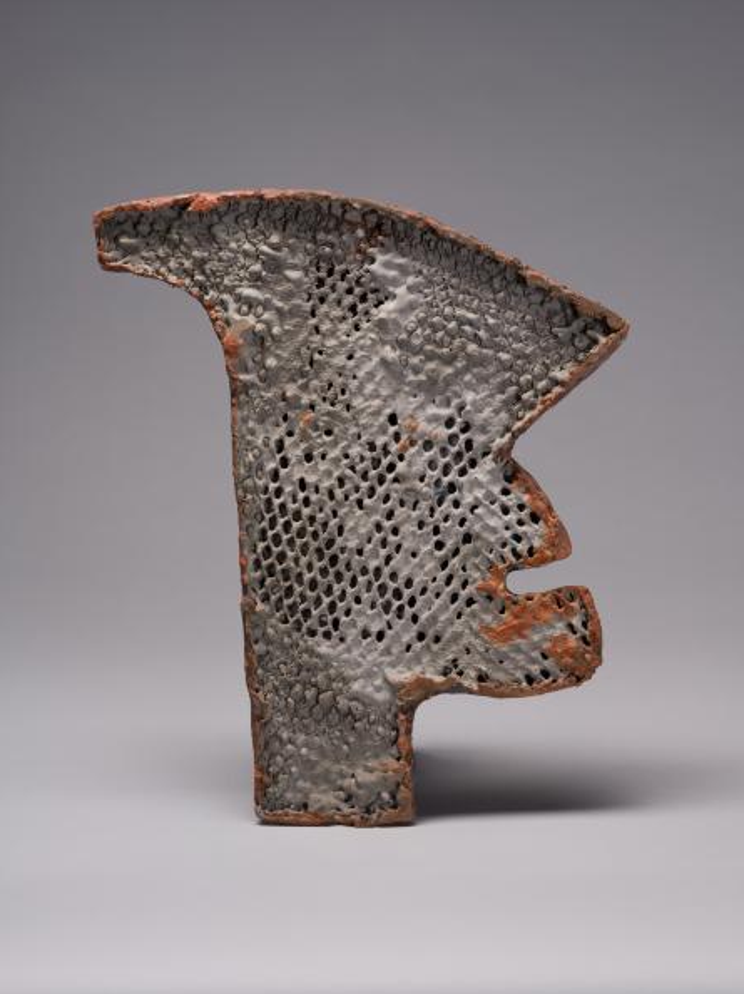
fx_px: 2753
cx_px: 373
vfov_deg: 20.4
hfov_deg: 15.4
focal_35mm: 96
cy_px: 499
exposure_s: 1/100
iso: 160
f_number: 16
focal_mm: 120
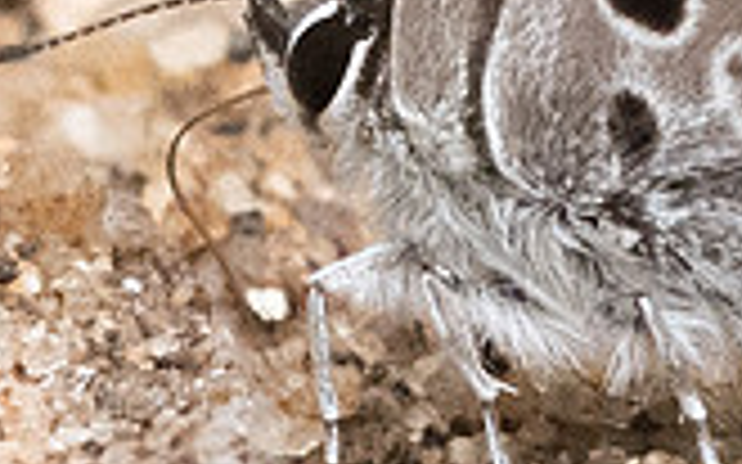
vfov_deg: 0.4
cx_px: 783
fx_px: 62586
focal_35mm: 3096
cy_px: 103
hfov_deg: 0.7
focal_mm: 150
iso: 1250
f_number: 8
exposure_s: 1/500
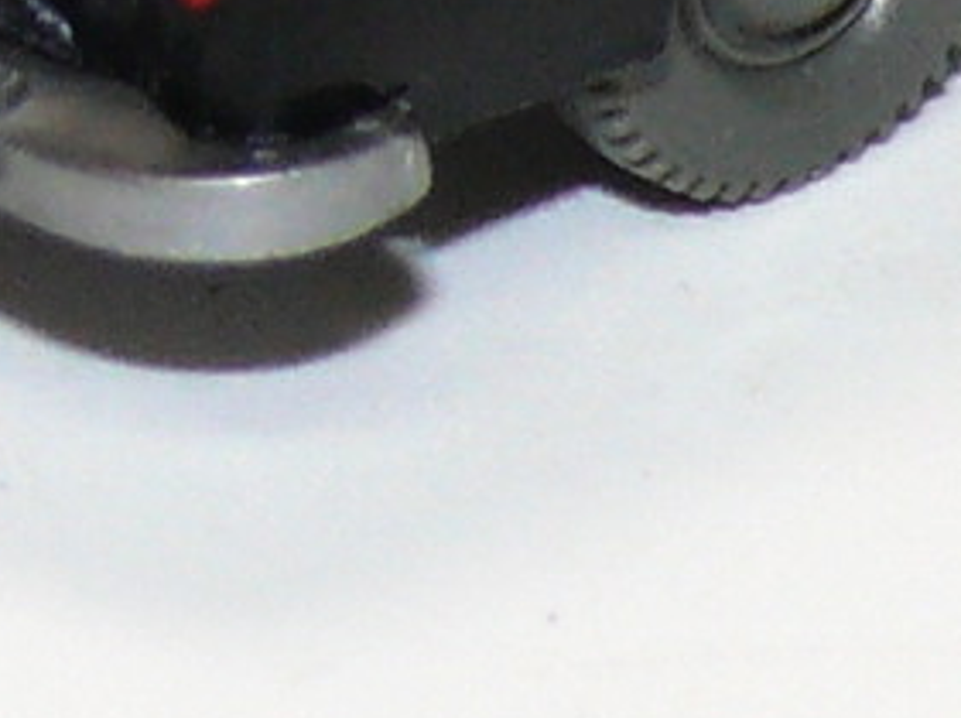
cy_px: -1204
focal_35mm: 770
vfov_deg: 1.9
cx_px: 1313
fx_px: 21349
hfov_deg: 2.6
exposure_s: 1/30
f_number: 4
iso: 100
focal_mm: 16.1
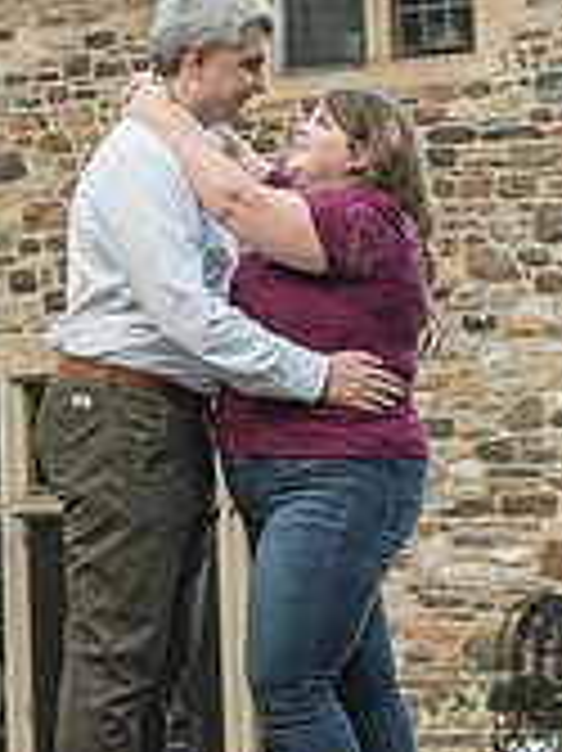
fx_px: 3143
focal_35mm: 145
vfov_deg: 13.6
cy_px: 284
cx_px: 301
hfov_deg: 10.2
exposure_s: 1/320
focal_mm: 56
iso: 1600
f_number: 4
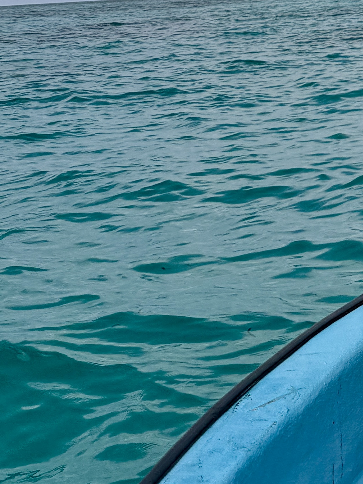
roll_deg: +2.0
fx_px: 1147
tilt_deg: +12.7
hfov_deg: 15.8
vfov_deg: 20.7
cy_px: -221
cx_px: 611
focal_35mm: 82
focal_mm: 6.76
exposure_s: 1/10309
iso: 80
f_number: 1.78
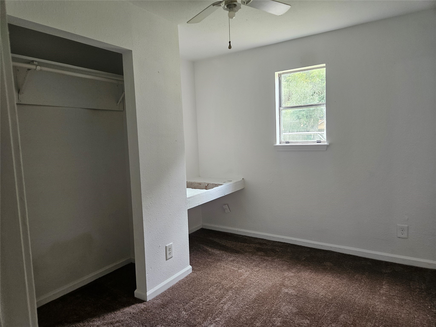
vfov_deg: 58.9
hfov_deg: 73.9
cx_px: 218
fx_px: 290
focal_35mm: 23
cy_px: 164
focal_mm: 5.4
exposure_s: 1/170
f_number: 1.8
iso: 250
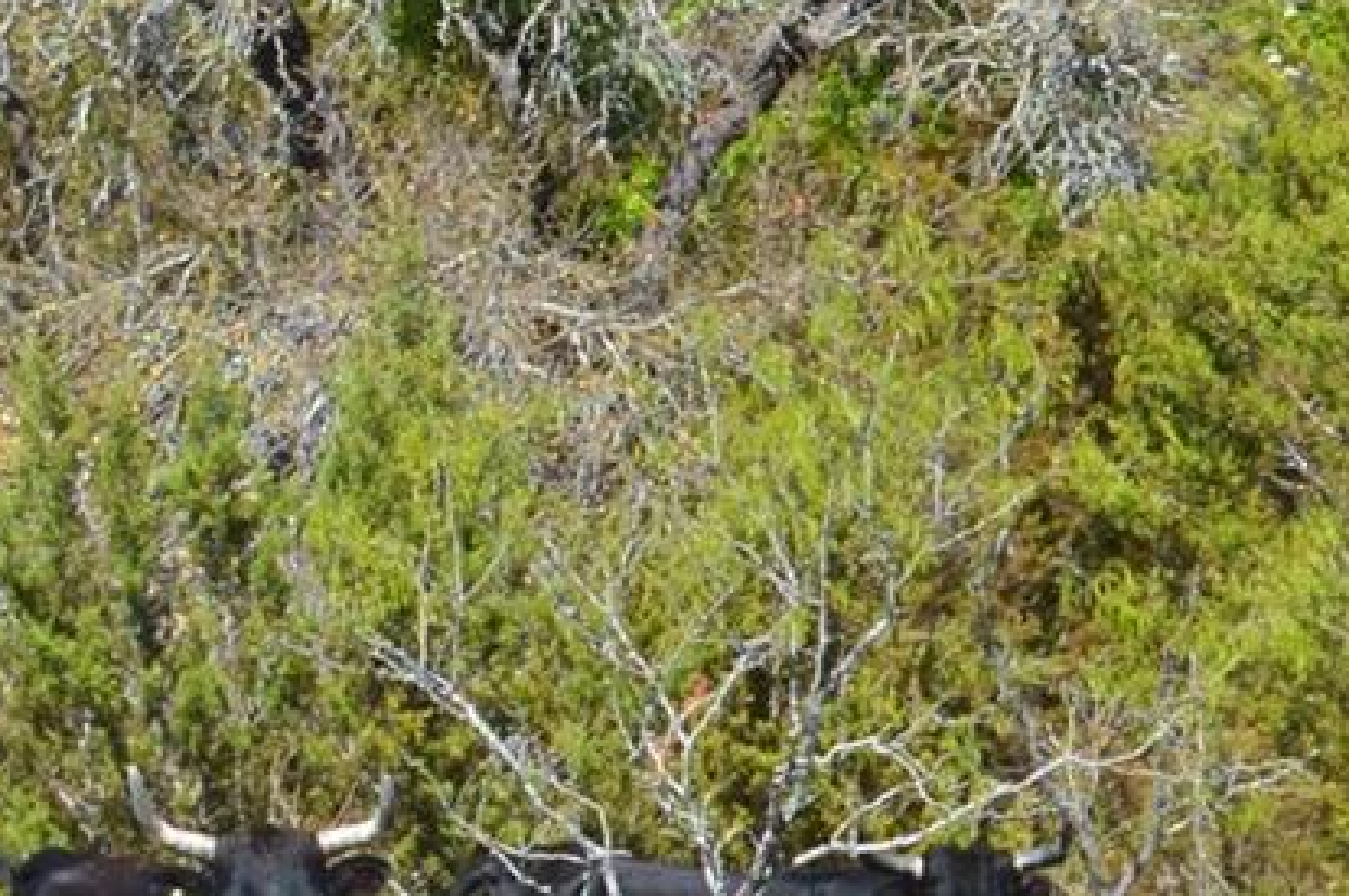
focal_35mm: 178
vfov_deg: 7.6
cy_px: 986
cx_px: -619
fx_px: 6662
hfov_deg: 11.1
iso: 200
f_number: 13
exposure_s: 1/50
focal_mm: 24
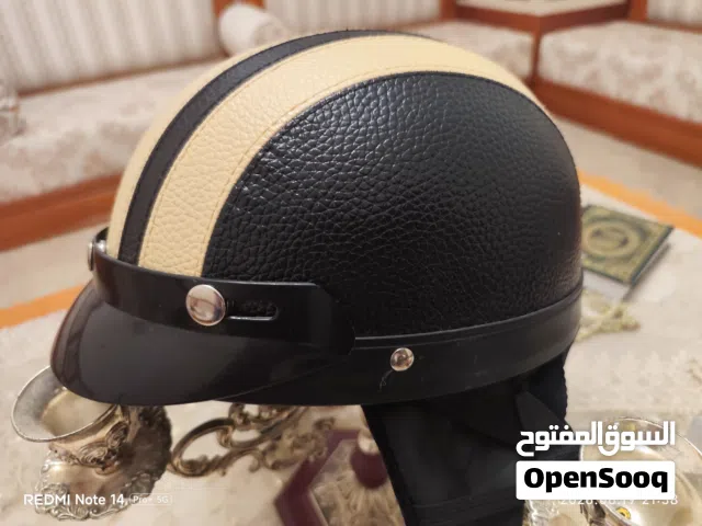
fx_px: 466
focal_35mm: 23
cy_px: 263
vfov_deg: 58.9
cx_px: 351
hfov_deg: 73.9
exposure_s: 1/25
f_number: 1.65
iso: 1250
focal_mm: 6.19
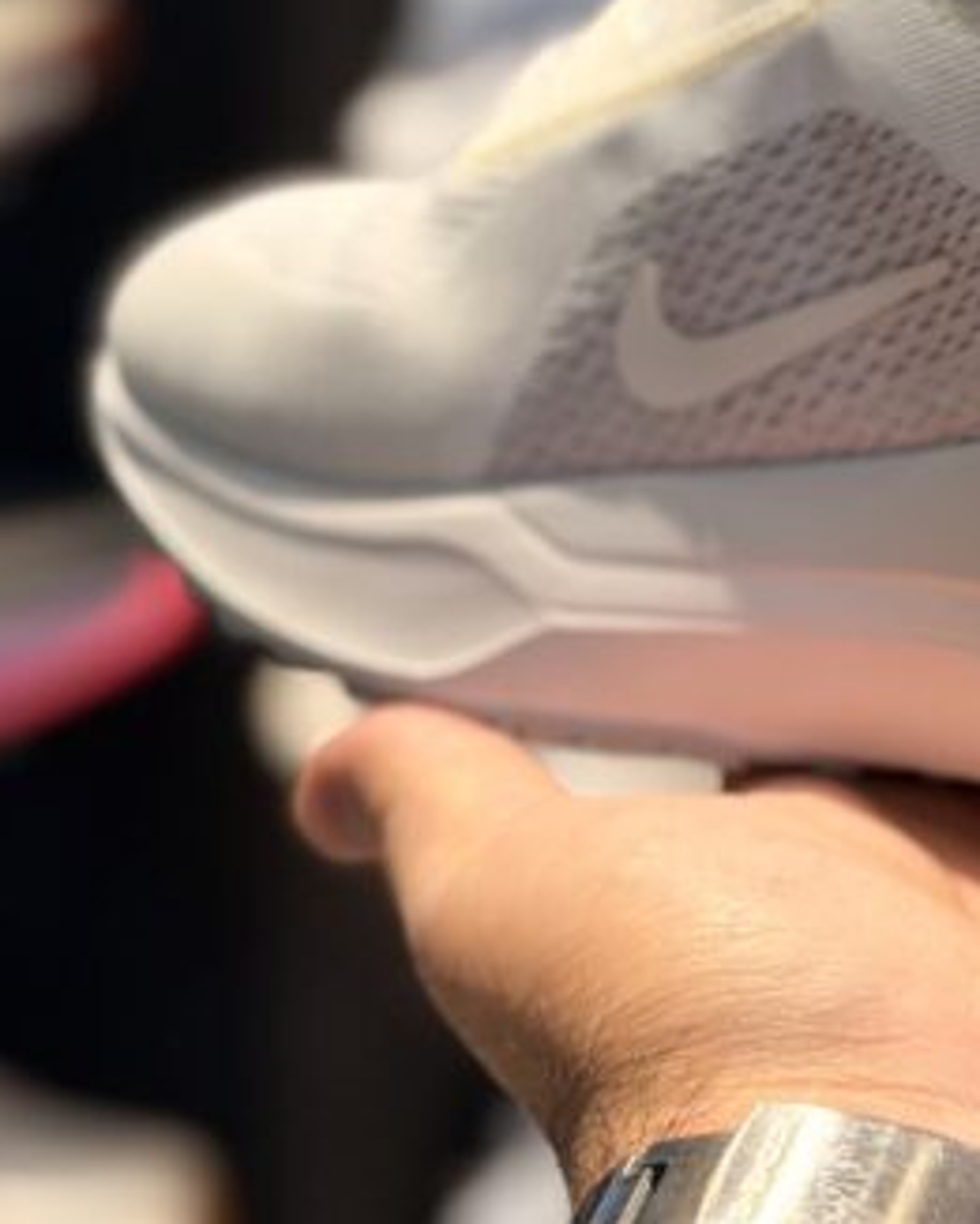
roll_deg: +1.4
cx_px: 1044
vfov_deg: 14.3
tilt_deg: -7.8
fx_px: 4856
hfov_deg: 11.4
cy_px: 336
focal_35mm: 134
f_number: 1.78
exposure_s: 1/100
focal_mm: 6.76
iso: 50
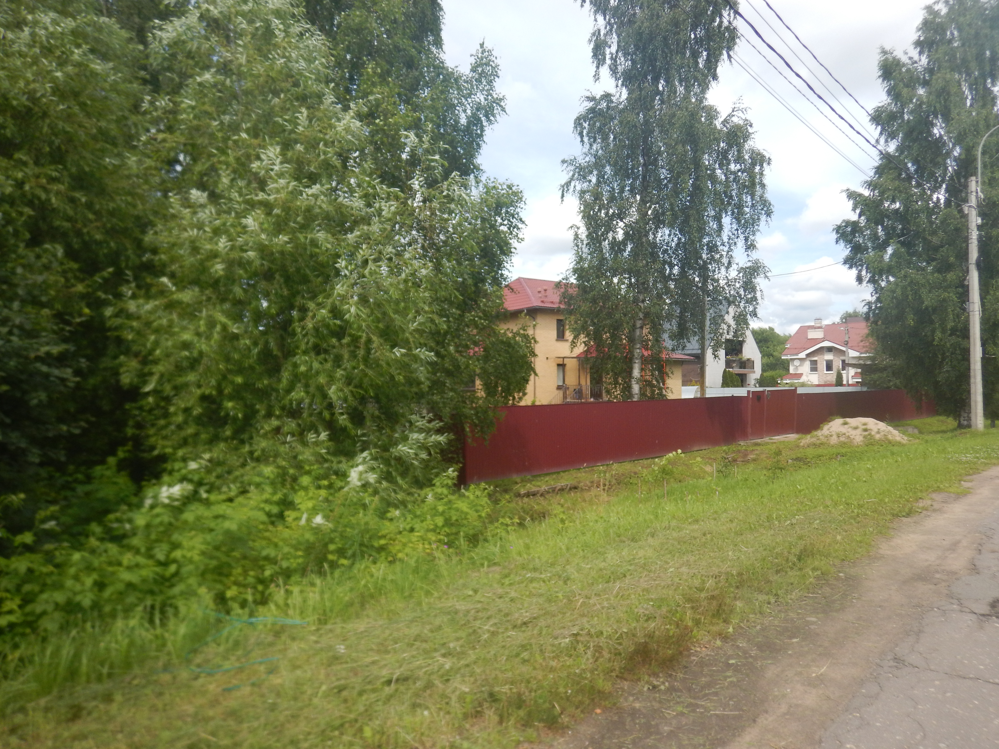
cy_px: 374
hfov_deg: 71.6
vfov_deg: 56.8
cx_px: 500
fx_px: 693
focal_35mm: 24
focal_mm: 4.3
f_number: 2.8
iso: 125
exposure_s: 1/1000
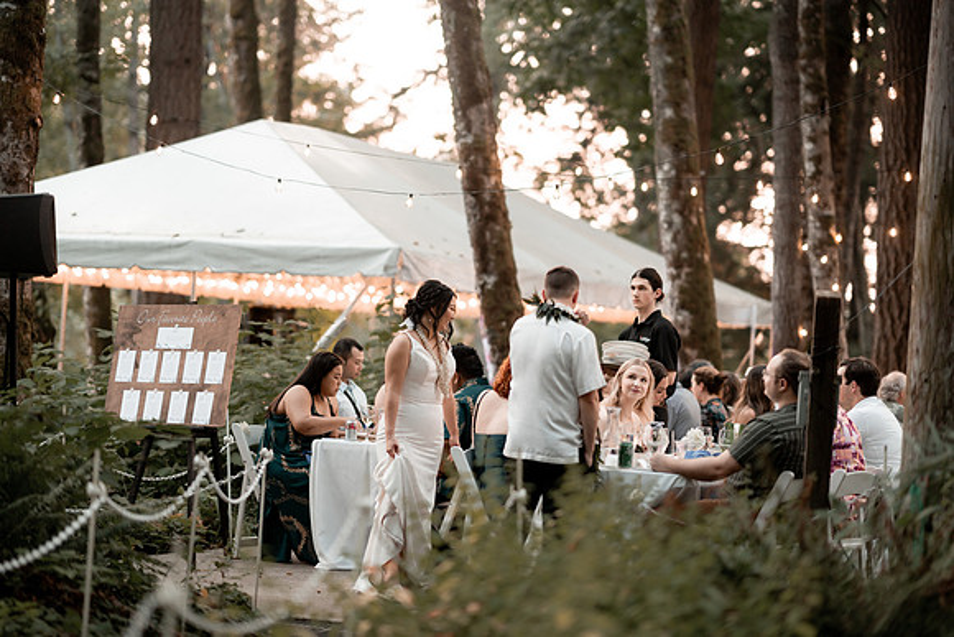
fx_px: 2253
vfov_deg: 16.1
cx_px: 477
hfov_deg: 23.9
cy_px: 318
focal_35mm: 85
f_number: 1.4
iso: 400
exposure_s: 1/400
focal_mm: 85
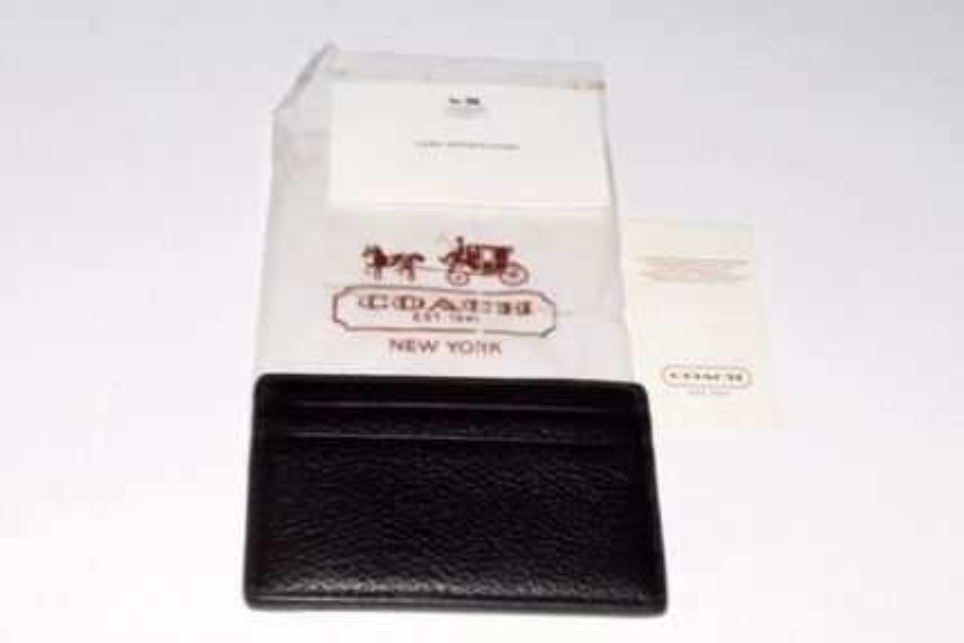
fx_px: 1929
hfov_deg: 28.1
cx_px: 482
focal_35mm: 72
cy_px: 322
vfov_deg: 18.9
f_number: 36
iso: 400
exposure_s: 1/160
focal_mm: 48
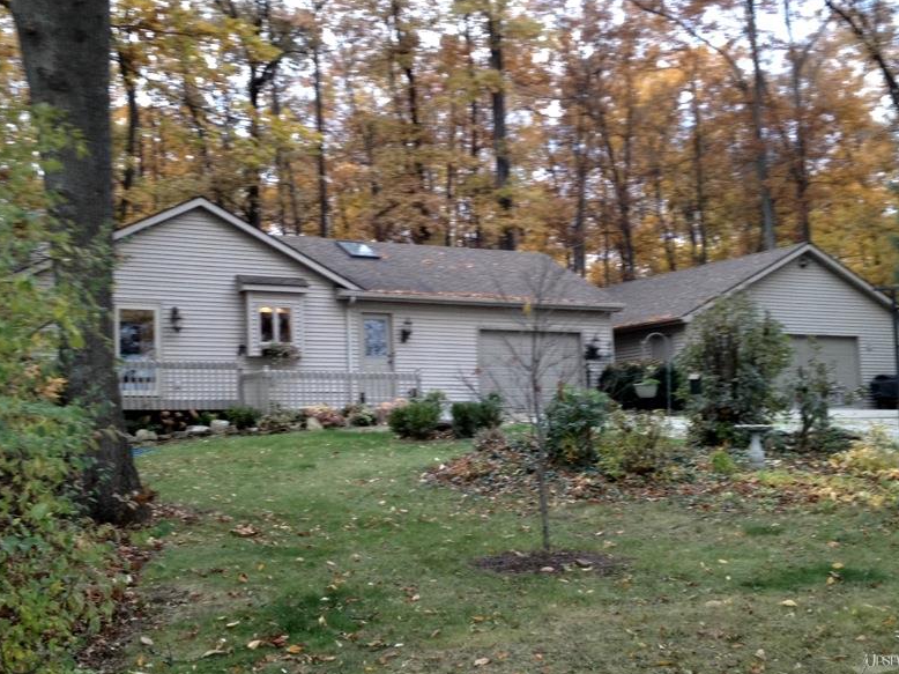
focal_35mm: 36
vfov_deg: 39.6
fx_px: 935
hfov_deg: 51.4
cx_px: 456
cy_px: 342
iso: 100
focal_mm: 4.28
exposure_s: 1/120
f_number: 2.4
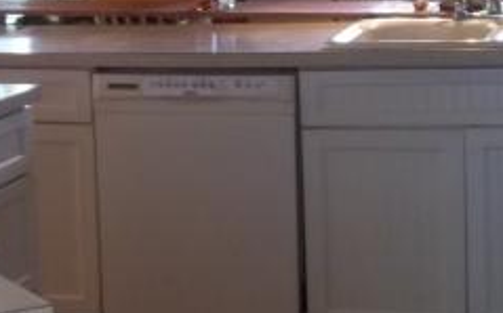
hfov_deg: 17.1
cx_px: 80
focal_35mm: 121
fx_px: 1658
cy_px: 143
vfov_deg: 10.8
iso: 320
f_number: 4.58
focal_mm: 8.3
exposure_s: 1/10
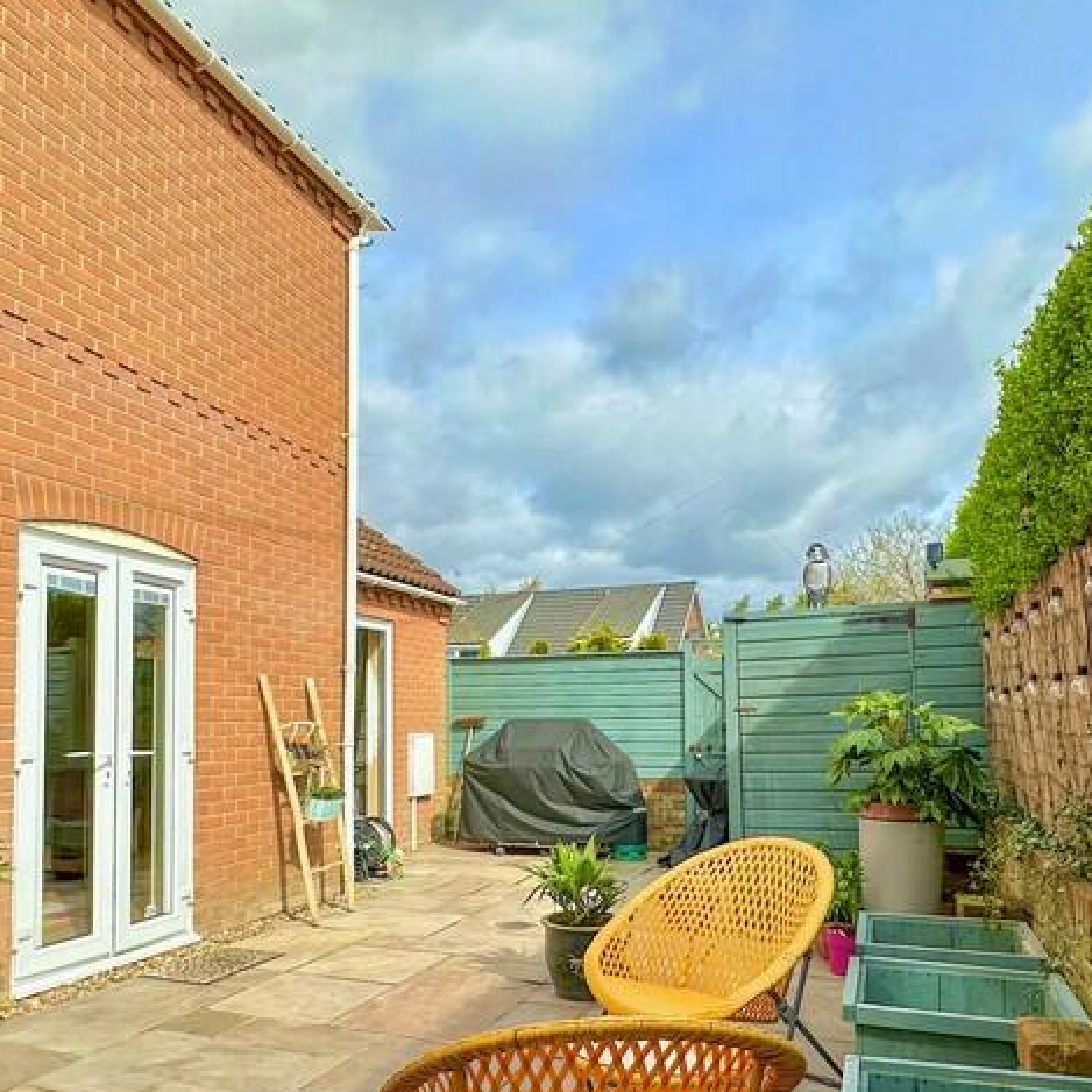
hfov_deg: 59.0
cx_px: 517
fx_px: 964
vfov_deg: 58.4
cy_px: 678
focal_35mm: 27
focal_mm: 2.22
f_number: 2.2
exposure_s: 1/2500
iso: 50
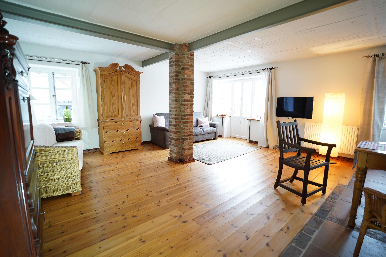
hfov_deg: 96.7
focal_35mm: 16
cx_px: 193
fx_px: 172
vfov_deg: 73.7
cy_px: 128
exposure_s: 1/30
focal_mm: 16
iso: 800
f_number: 2.8
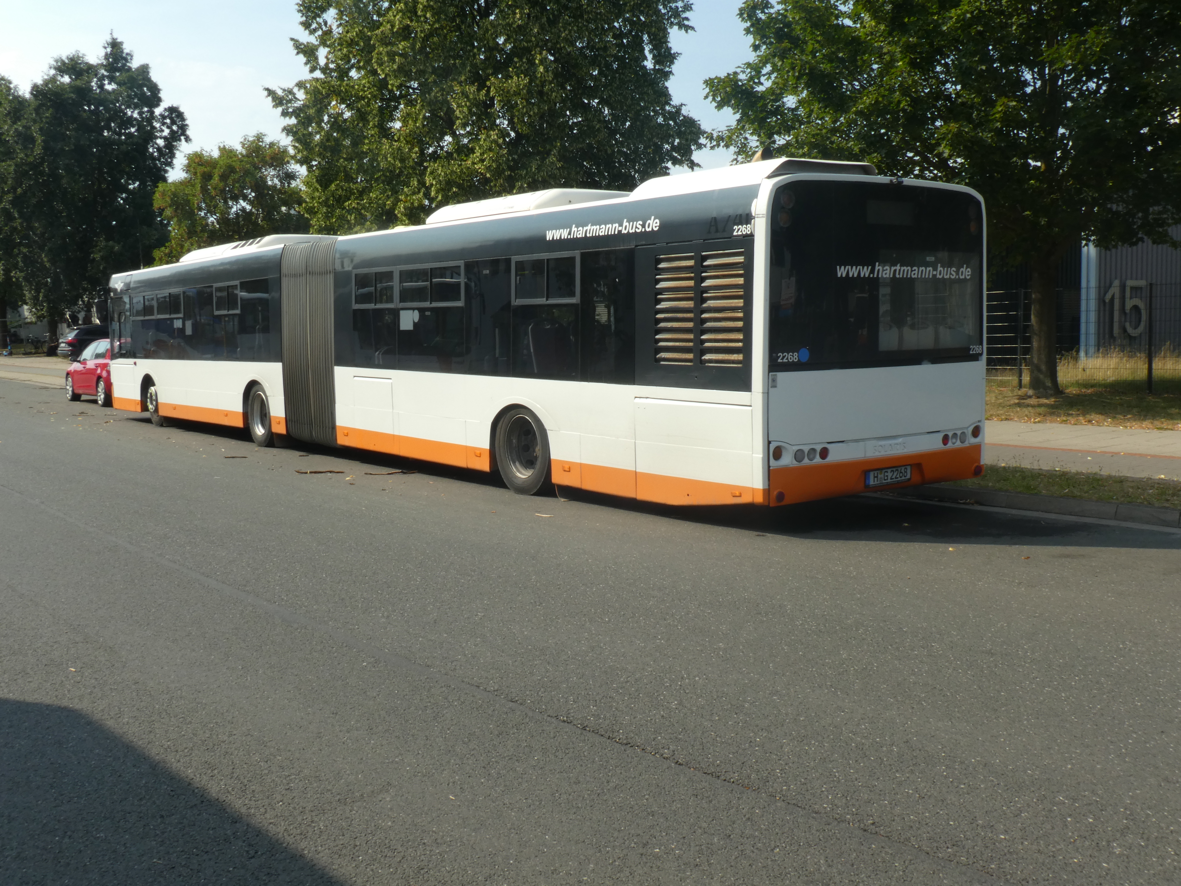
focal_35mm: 35
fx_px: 1194
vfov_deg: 40.7
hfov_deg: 52.6
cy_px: 443
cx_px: 590
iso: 80
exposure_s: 1/160
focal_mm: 6.3
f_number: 3.7
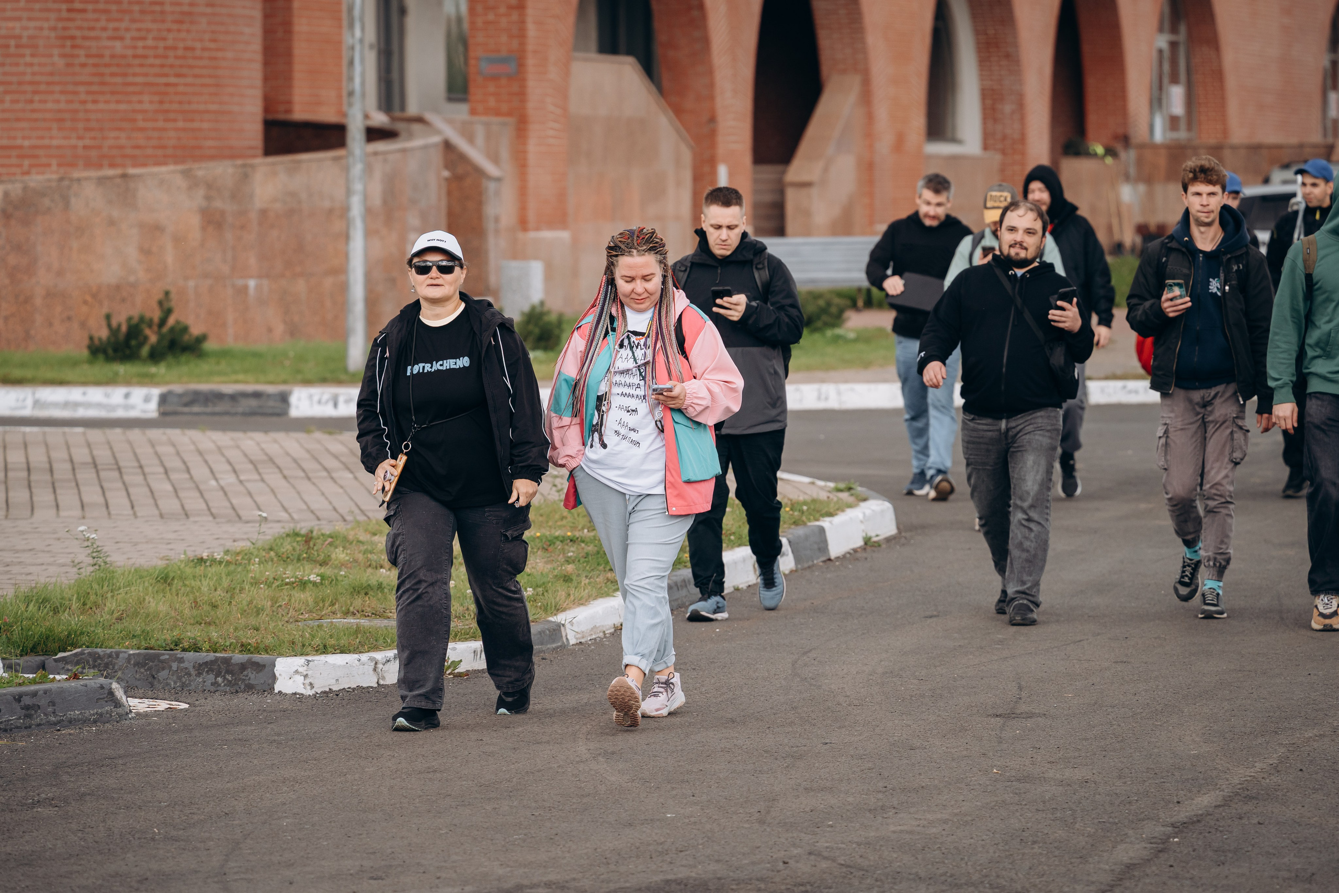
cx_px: 670
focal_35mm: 180
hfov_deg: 11.4
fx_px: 6695
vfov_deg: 7.6
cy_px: 446
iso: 400
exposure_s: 1/640
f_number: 5
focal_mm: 180
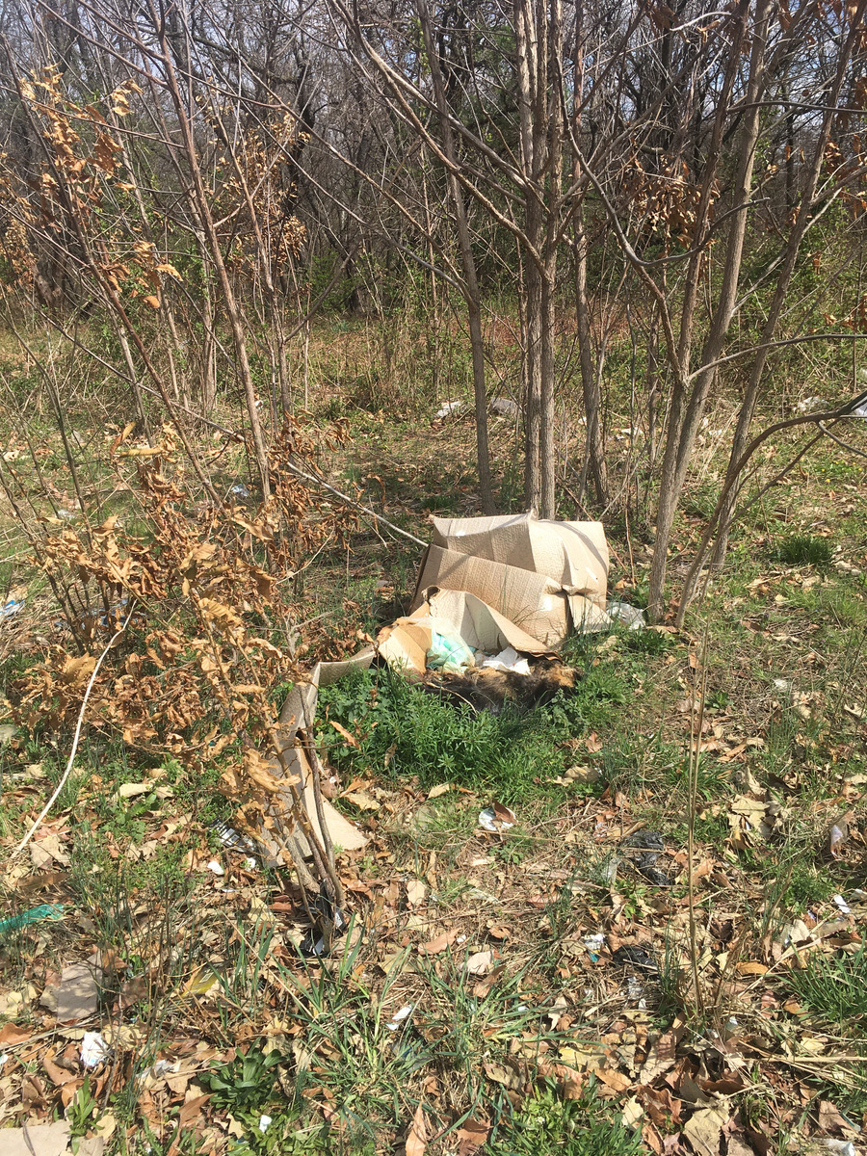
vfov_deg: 61.7
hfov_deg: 48.2
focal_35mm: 29
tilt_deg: -20.0
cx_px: 434
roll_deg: +3.5
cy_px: 578
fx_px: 968
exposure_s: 1/1479
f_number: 2.2
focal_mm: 4.15
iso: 25
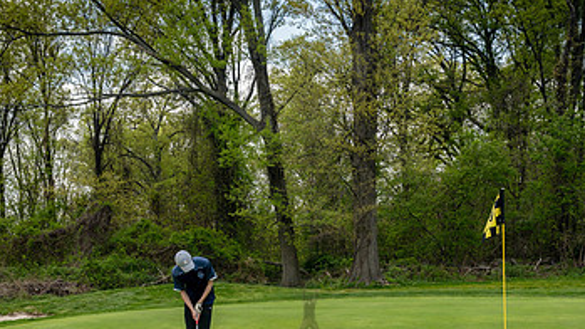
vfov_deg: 19.3
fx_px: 946
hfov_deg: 34.4
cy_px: 305
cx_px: 308
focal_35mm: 61
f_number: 7.1
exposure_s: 1/160
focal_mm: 35
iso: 200
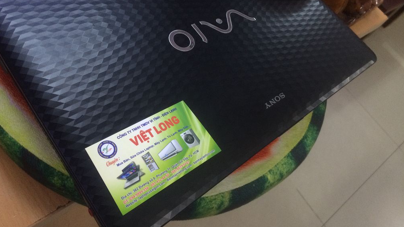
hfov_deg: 61.0
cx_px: 200
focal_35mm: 32
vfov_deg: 36.4
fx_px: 343
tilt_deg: -49.6
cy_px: 80
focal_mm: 4.15
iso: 200
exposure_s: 1/33
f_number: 2.2
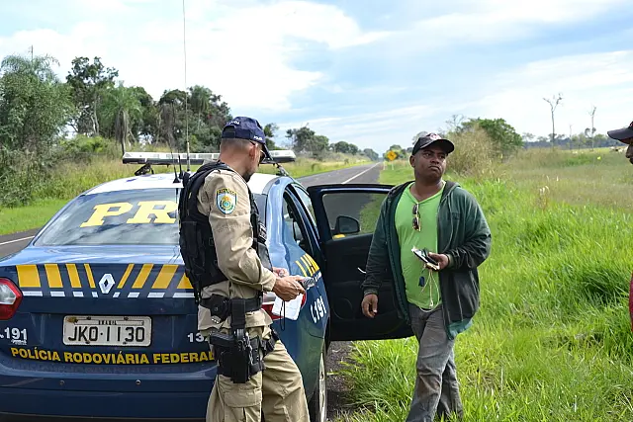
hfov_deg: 43.6
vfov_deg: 29.9
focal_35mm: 45
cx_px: 316
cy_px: 211
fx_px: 791
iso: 100
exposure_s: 1/160
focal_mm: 30
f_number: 6.3
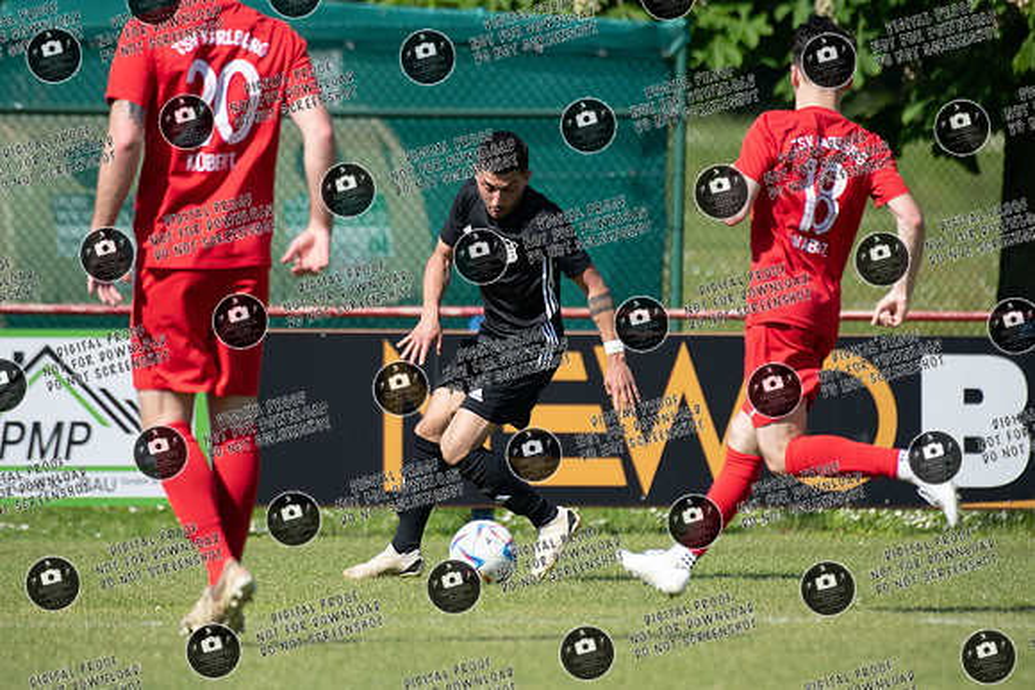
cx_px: 486
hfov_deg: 4.0
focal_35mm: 514
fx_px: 14792
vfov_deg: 2.7
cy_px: 347
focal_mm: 440
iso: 400
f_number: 5.6
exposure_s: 1/1600
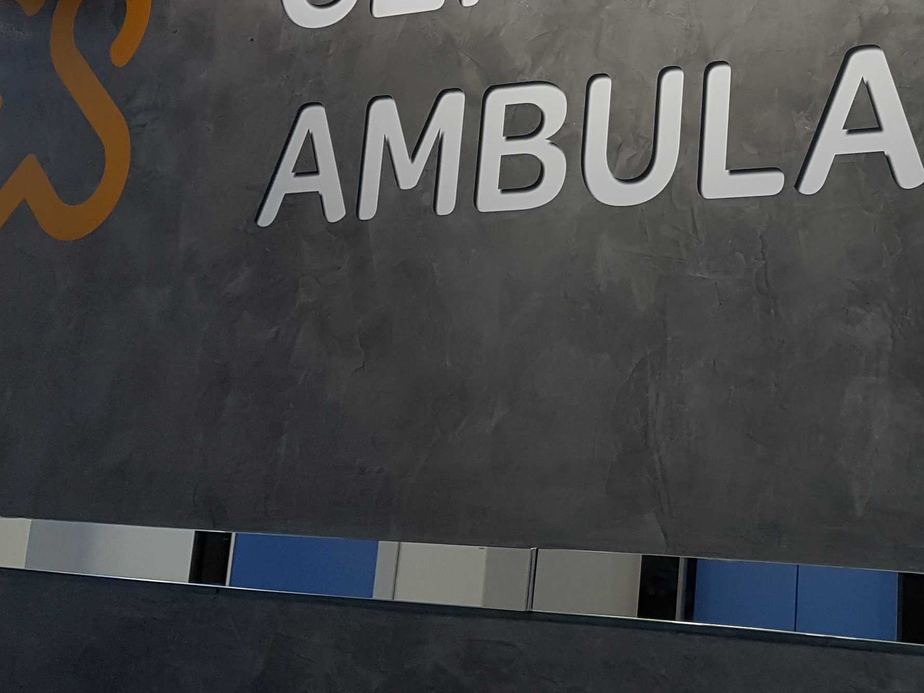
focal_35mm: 59
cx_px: 823
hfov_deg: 31.3
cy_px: 140
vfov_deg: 24.4
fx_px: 1575
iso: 64
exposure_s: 1/50
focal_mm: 4.2
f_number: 1.7
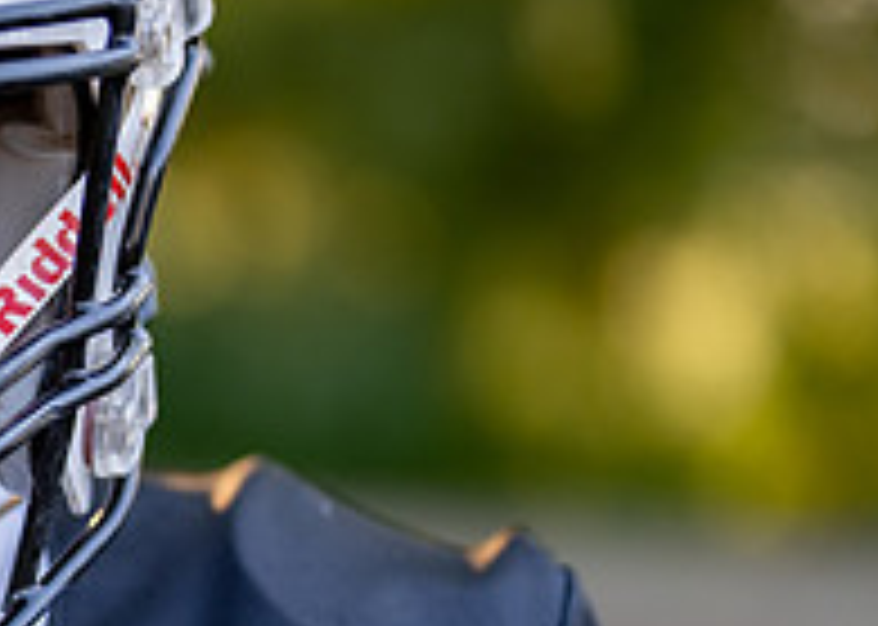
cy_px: 502
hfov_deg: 11.9
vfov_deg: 8.7
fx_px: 4112
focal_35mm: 165
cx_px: -254
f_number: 1.2
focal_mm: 50
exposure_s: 1/400
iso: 100
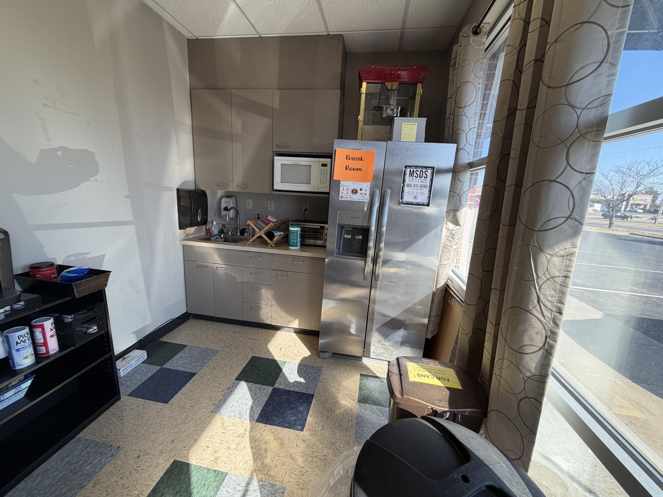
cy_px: 248
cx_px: 332
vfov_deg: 85.7
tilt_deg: -12.4
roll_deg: -2.4
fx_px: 268
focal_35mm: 14
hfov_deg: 102.1
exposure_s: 1/120
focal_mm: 2.22
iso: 50
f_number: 2.2
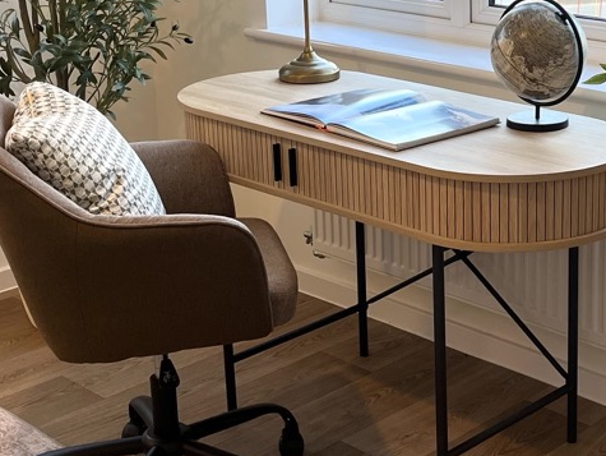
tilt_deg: -14.5
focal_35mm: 70
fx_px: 1226
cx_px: 505
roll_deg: -0.9
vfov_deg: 20.9
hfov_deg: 27.1
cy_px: 133
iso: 80
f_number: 1.6
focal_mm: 5.1
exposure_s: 1/100
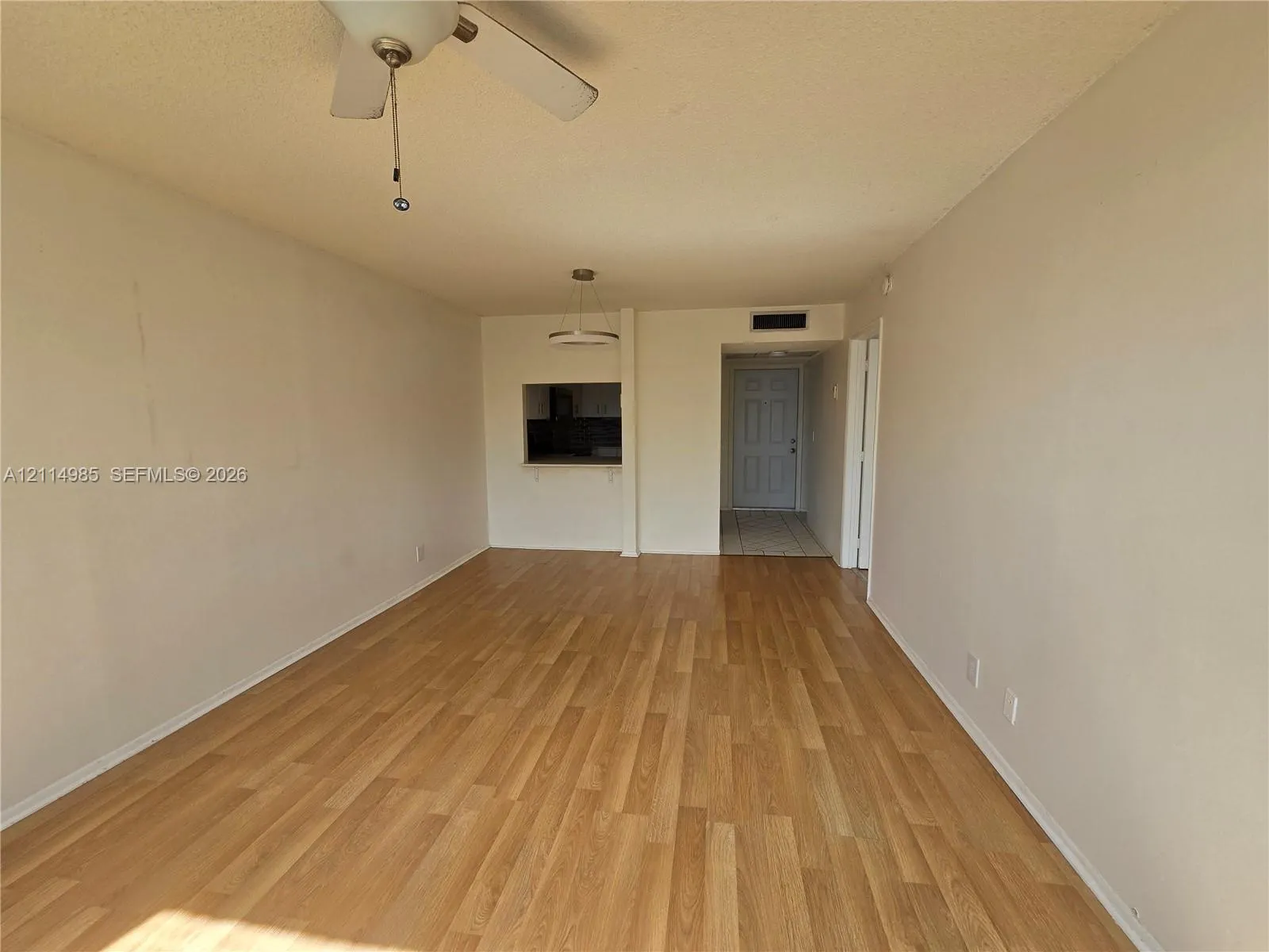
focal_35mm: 13
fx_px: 477
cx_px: 634
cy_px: 476
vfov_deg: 89.9
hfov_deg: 106.2
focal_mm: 2.2
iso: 100
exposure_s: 1/752
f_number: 2.2
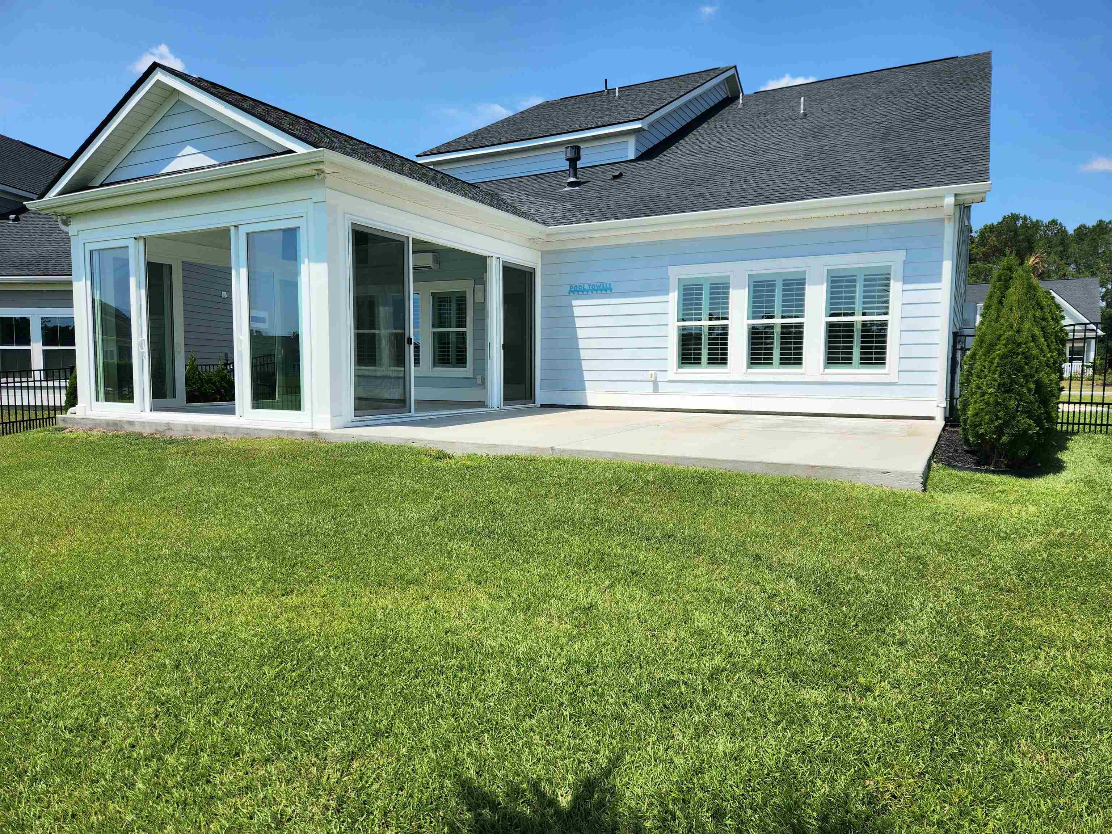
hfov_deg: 73.9
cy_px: 417
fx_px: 739
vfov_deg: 58.9
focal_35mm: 23
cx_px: 556
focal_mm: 5.4
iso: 20
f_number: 1.8
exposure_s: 1/2500
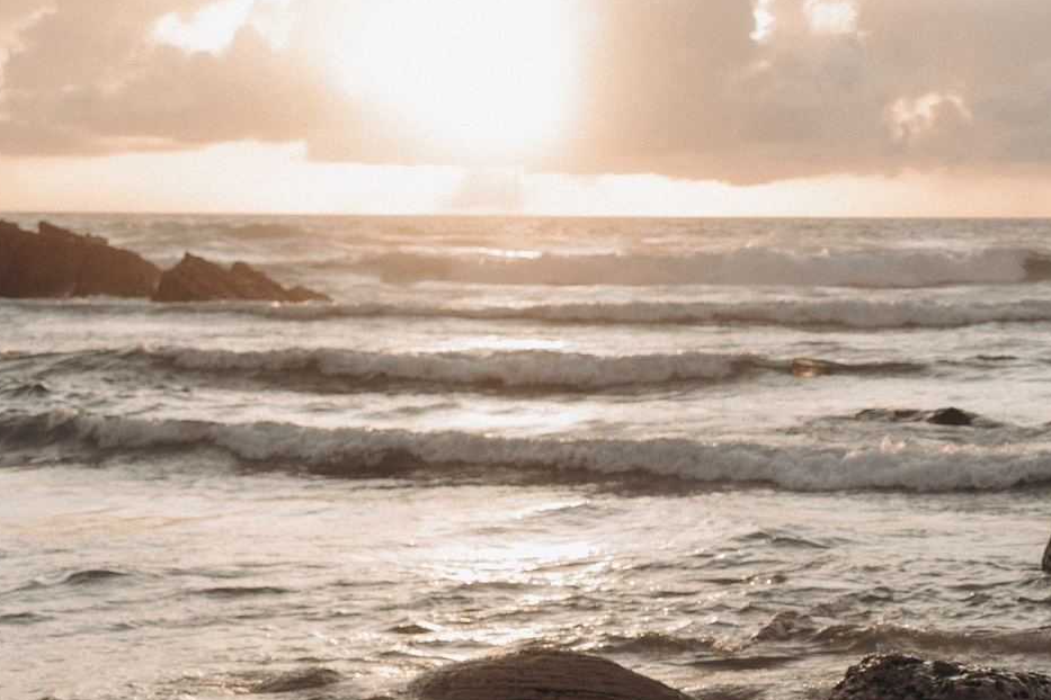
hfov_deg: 20.2
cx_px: 1173
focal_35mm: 96
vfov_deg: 14.1
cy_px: 667
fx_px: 2802
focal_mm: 35
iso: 50
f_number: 2.5
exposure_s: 1/320
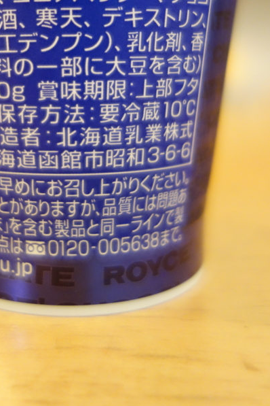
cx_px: 56
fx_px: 540
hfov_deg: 27.5
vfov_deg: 39.6
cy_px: 87
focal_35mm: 48
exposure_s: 1/30
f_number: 1.8
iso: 800
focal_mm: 10.4
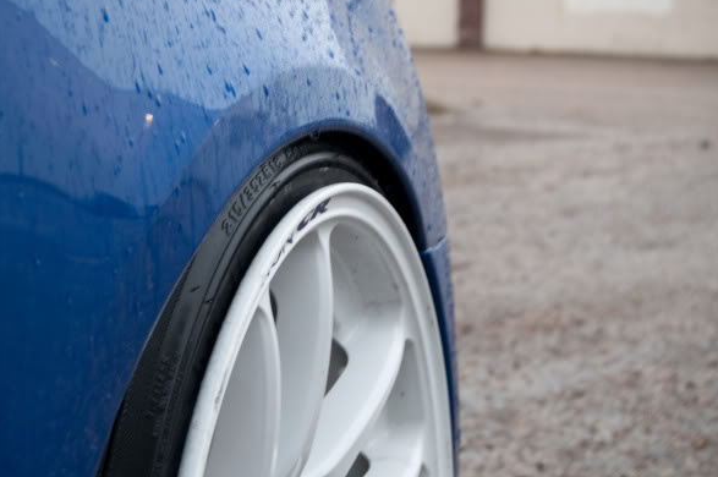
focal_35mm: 98
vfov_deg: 13.9
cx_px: 309
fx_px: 1952
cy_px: 255
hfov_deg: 20.8
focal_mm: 48
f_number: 5.3
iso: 100
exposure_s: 1/10
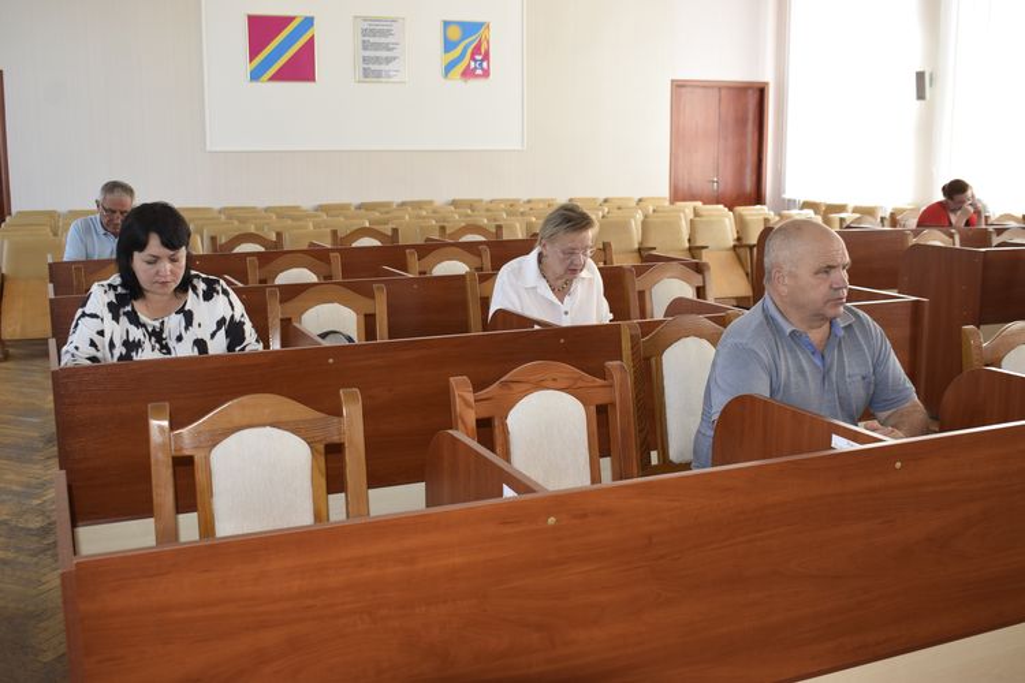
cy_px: 342
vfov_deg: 35.5
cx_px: 512
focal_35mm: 38
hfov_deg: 51.3
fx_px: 1068
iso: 640
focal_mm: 25
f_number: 5.6
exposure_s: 1/125
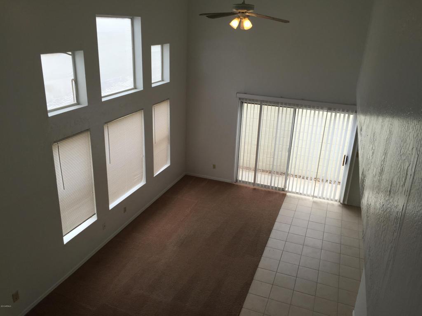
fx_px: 354
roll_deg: -1.8
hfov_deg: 61.7
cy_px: 158
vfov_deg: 48.2
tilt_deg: -20.8
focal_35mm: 29
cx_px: 211
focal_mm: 4.15
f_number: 2.2
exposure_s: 1/176
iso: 32
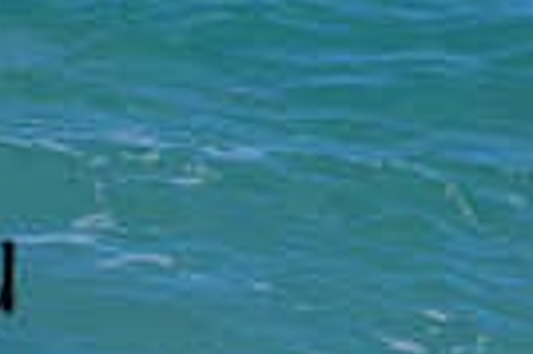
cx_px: -11
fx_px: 49257
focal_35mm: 3331
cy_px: 80
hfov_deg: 0.6
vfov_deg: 0.4
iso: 500
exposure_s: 1/2000
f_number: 8
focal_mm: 560
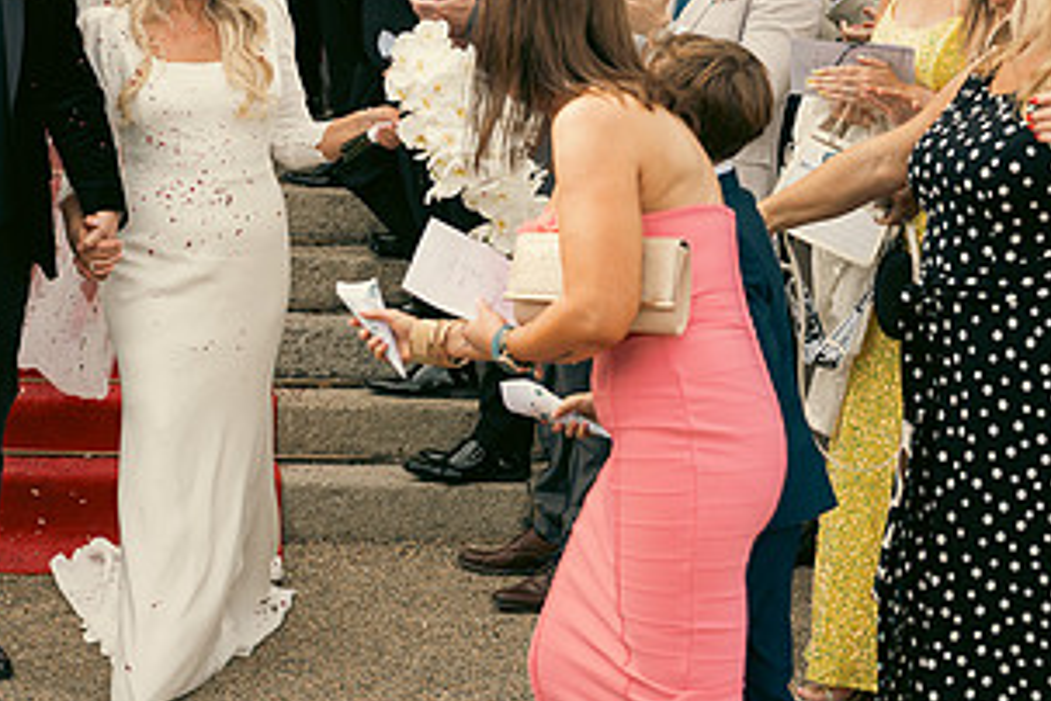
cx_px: 177
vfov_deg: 14.8
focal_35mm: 92
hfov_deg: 21.8
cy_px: 151
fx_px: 2686
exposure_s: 1/640
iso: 125
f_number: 3.5
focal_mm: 48
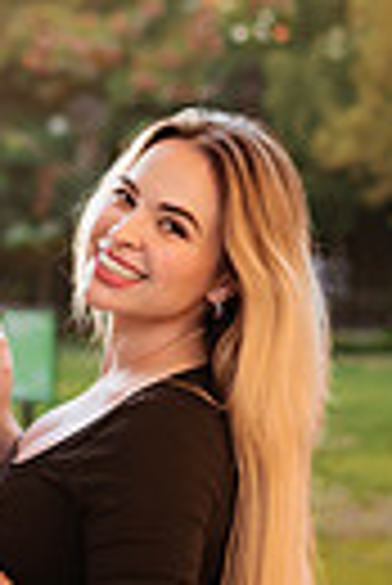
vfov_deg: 16.8
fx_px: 1971
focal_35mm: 121
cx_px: -59
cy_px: 162
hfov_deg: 11.2
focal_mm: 35
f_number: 1.8
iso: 100
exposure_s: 1/400
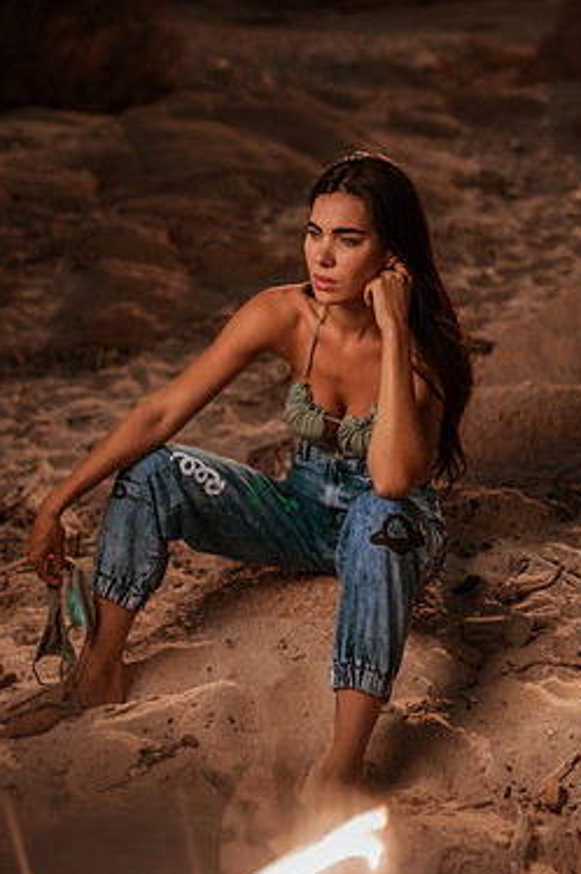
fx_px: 1019
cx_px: 253
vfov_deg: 46.4
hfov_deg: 31.8
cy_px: 480
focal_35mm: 42
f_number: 1.8
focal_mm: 35
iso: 50
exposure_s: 1/8000
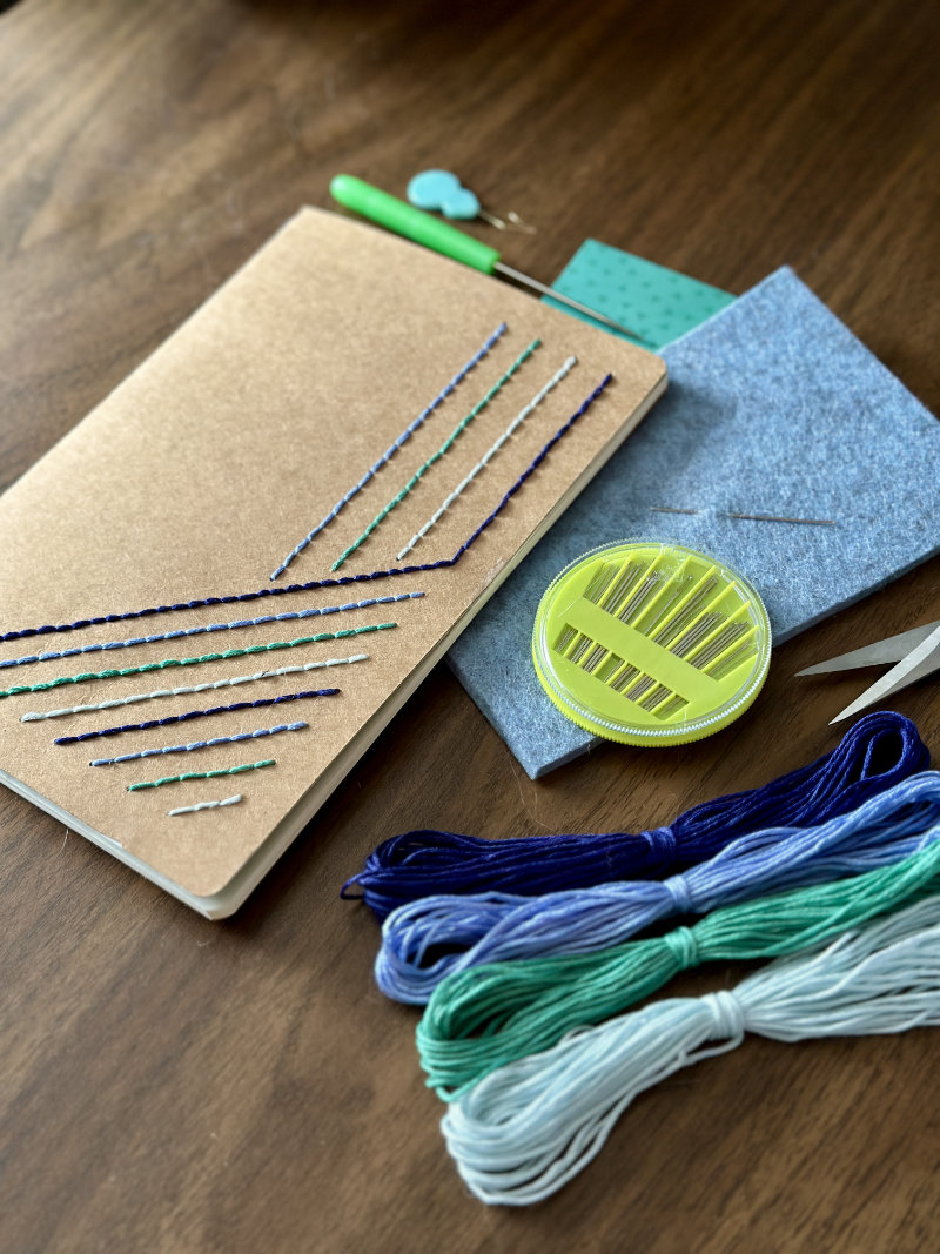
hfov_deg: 30.3
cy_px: 627
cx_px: 470
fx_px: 1738
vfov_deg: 39.7
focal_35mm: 48
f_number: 1.8
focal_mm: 6.9
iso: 160
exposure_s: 1/60
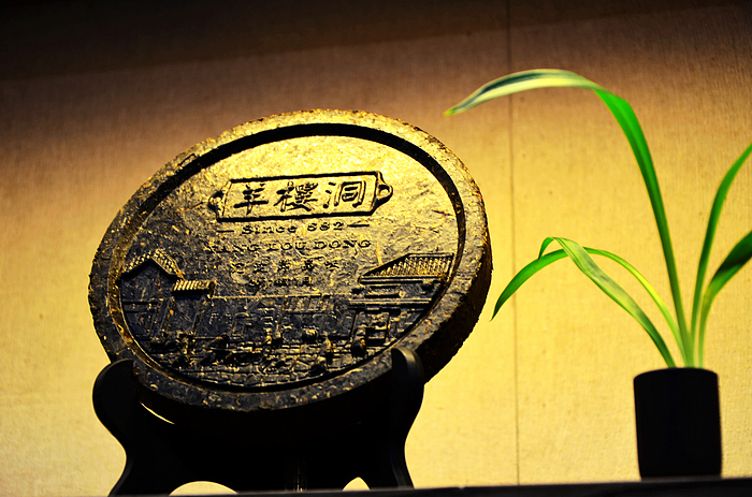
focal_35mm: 75
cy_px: 248
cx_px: 376
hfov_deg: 27.1
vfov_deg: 18.1
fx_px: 1563
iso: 200
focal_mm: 50
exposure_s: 1/13
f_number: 5
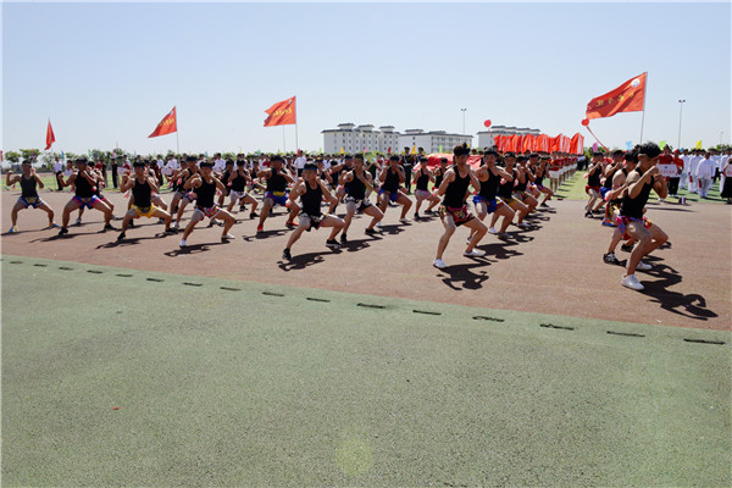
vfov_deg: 53.1
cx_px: 366
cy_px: 244
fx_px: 488
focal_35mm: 24
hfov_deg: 73.7
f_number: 18
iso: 2500
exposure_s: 1/1250
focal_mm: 24
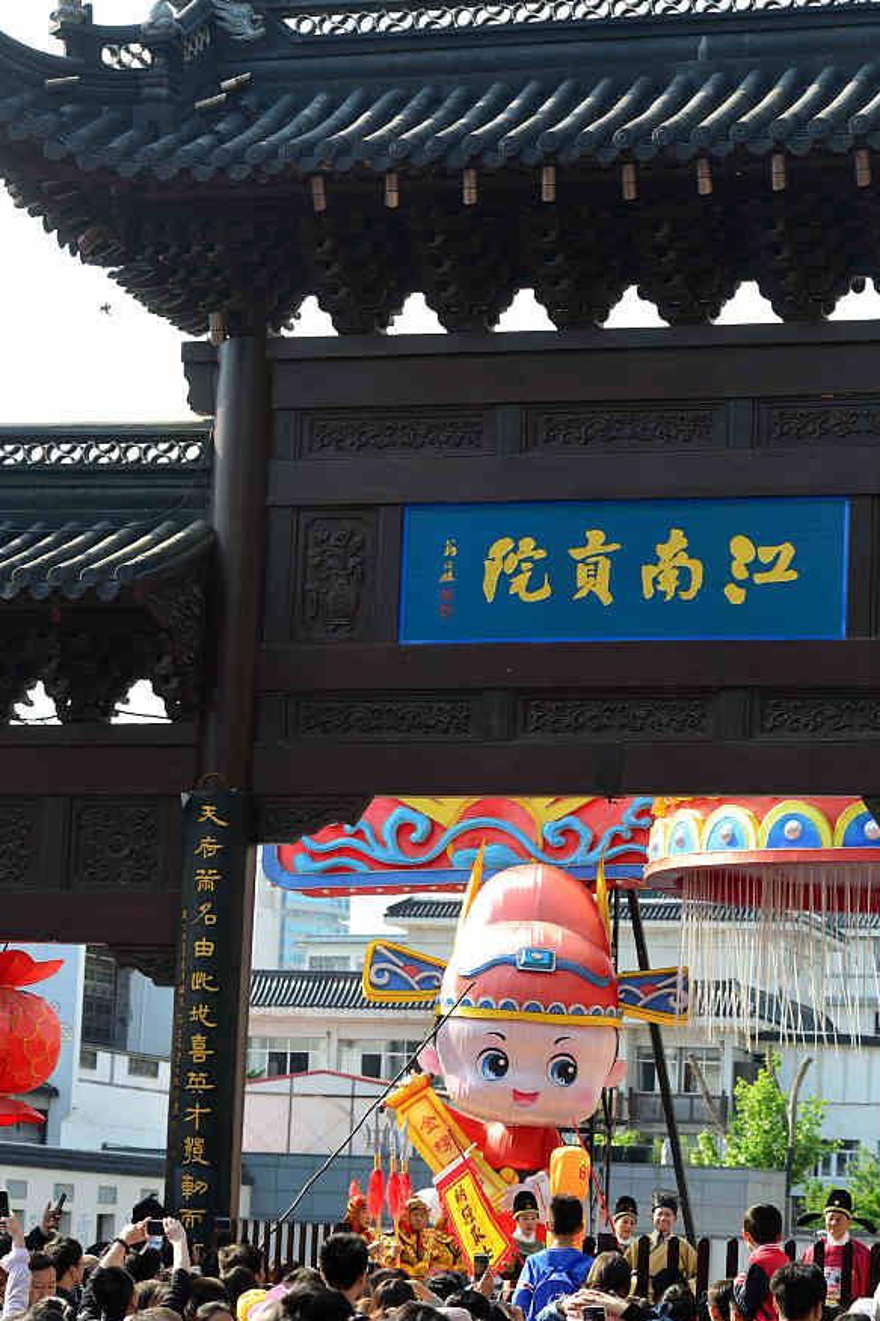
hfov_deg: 14.2
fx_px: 3521
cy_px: 688
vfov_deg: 21.2
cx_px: 580
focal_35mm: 96
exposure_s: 1/125
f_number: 5.6
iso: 100
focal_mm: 70
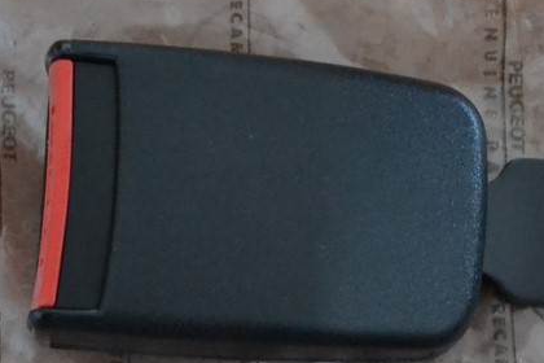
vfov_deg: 7.1
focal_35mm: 193
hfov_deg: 10.7
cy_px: 233
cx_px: 333
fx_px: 2916
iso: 3200
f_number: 5.3
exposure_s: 1/25
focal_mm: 40
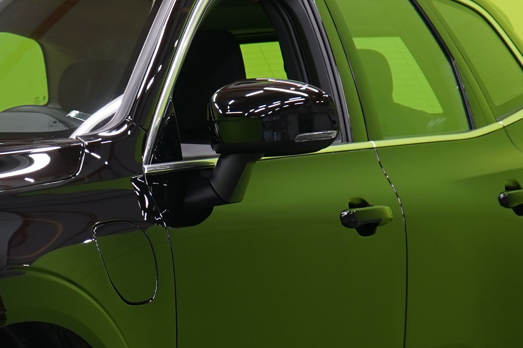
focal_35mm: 202
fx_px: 2934
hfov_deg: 10.0
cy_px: 281
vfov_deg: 6.8
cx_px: -155
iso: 400
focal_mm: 52
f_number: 5
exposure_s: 1/30
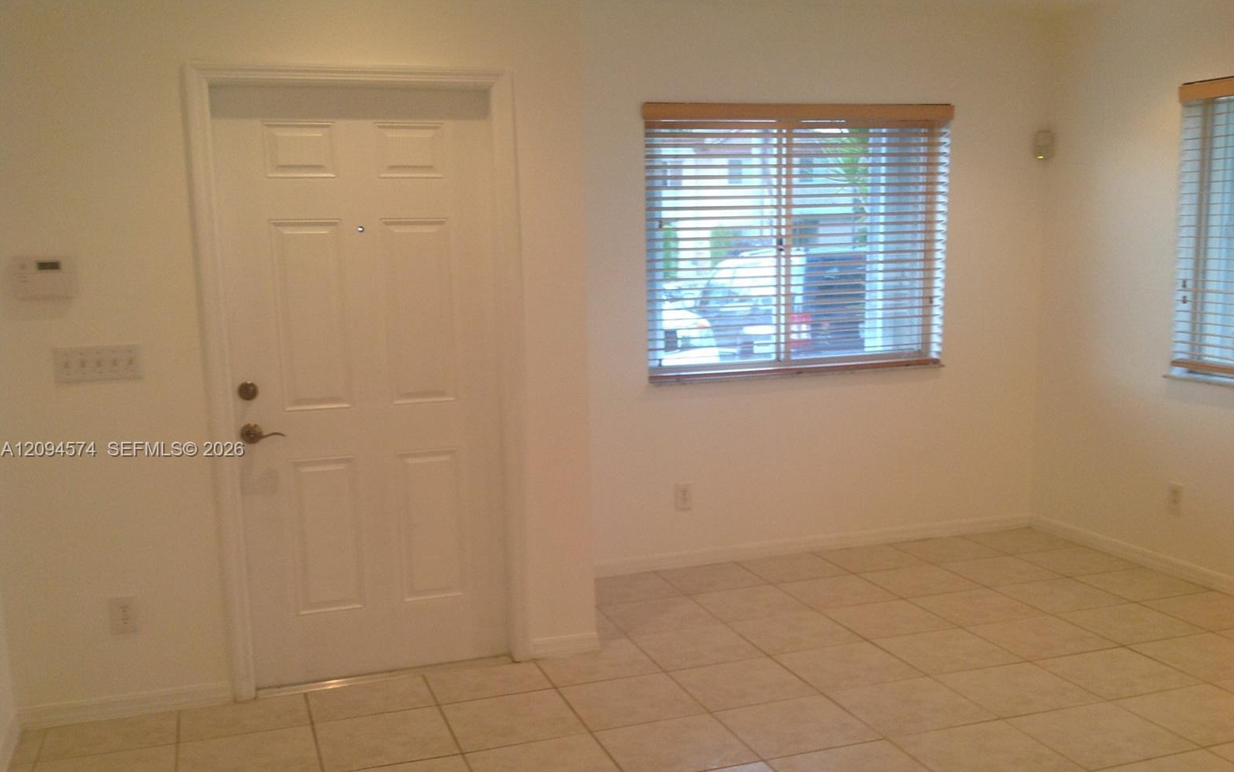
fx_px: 1278
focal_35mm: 38
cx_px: 631
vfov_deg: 33.5
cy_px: 451
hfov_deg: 51.5
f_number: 2.4
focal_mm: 4.28
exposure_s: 1/15
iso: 64
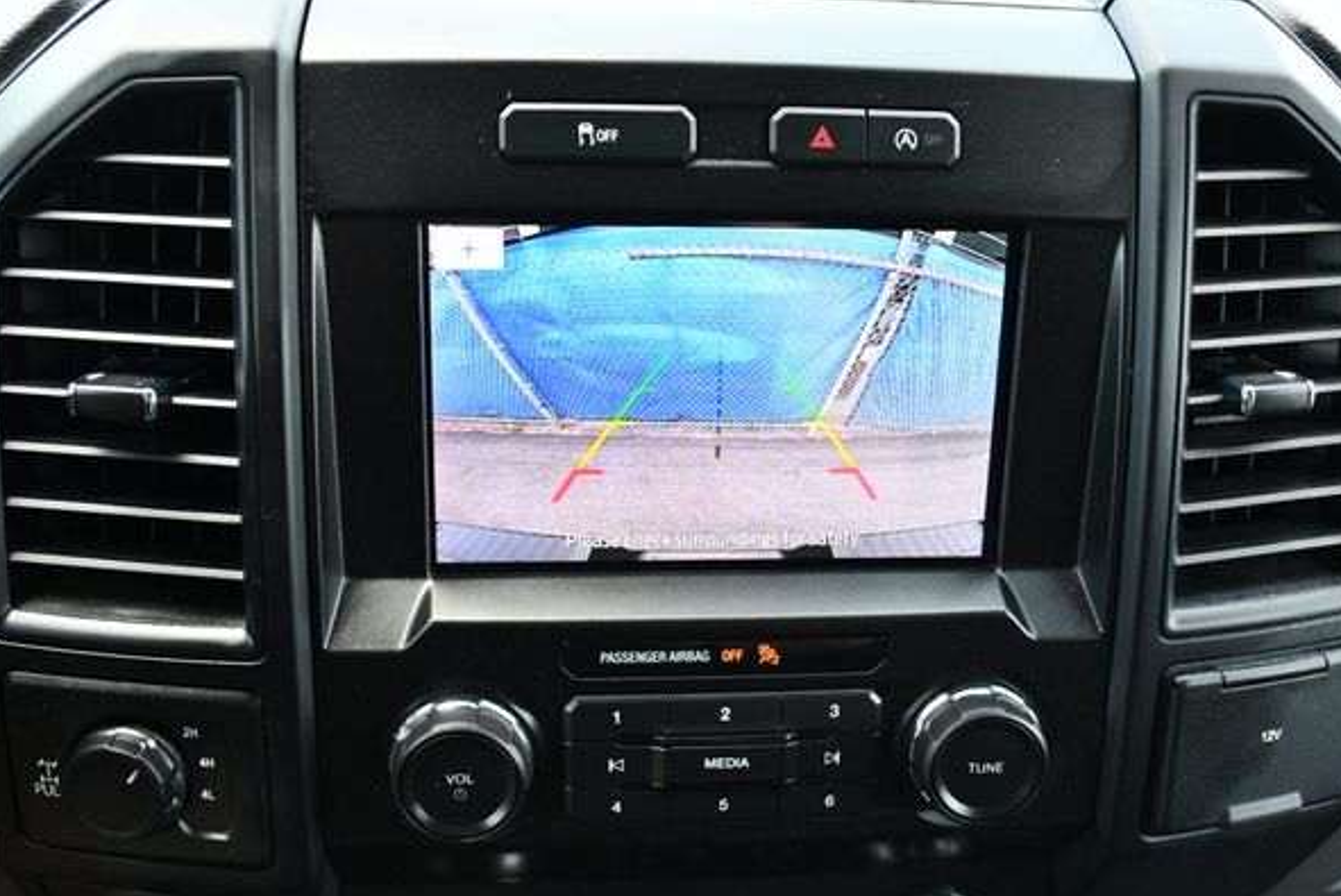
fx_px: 1454
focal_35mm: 39
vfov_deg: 34.2
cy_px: 481
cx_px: 678
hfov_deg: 49.5
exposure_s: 1/250
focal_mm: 18
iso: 800
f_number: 3.5
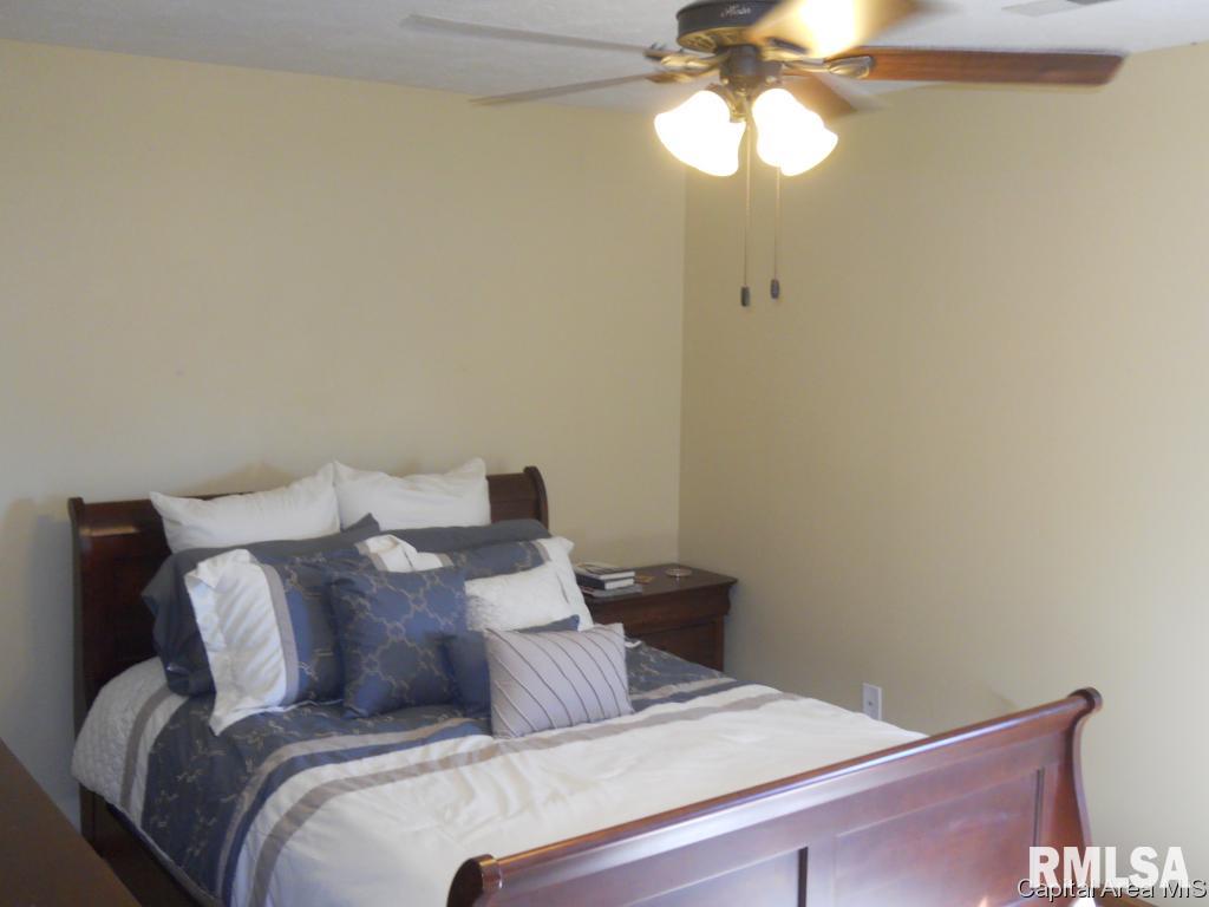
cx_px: 604
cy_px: 454
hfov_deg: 51.4
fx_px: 1257
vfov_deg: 39.7
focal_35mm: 36
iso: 250
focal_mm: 6.4
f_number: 3
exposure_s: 1/60
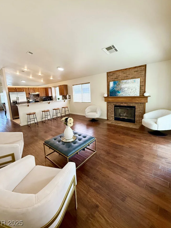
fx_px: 99
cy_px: 108
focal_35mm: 15
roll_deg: +3.0
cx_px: 82
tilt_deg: -8.7
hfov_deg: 81.7
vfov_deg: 98.1
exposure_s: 1/120
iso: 250
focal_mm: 2.22
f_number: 2.2
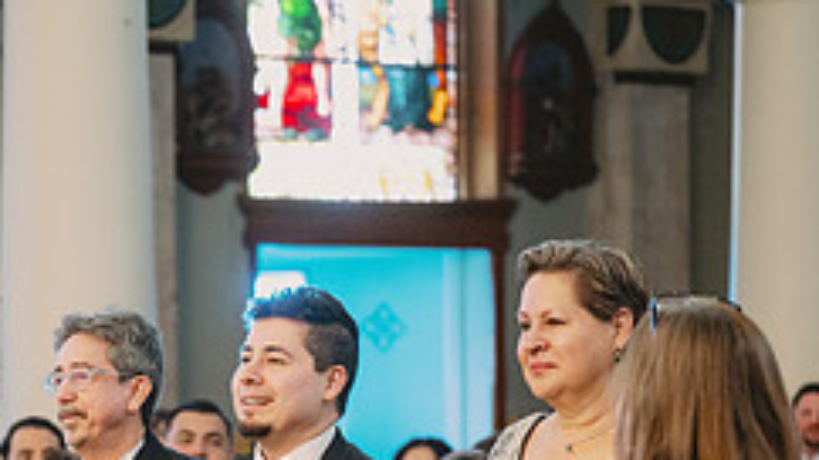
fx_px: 3821
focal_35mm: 176
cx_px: 247
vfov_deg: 6.8
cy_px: 582
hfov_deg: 12.2
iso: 2000
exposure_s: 1/160
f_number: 2.8
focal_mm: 70
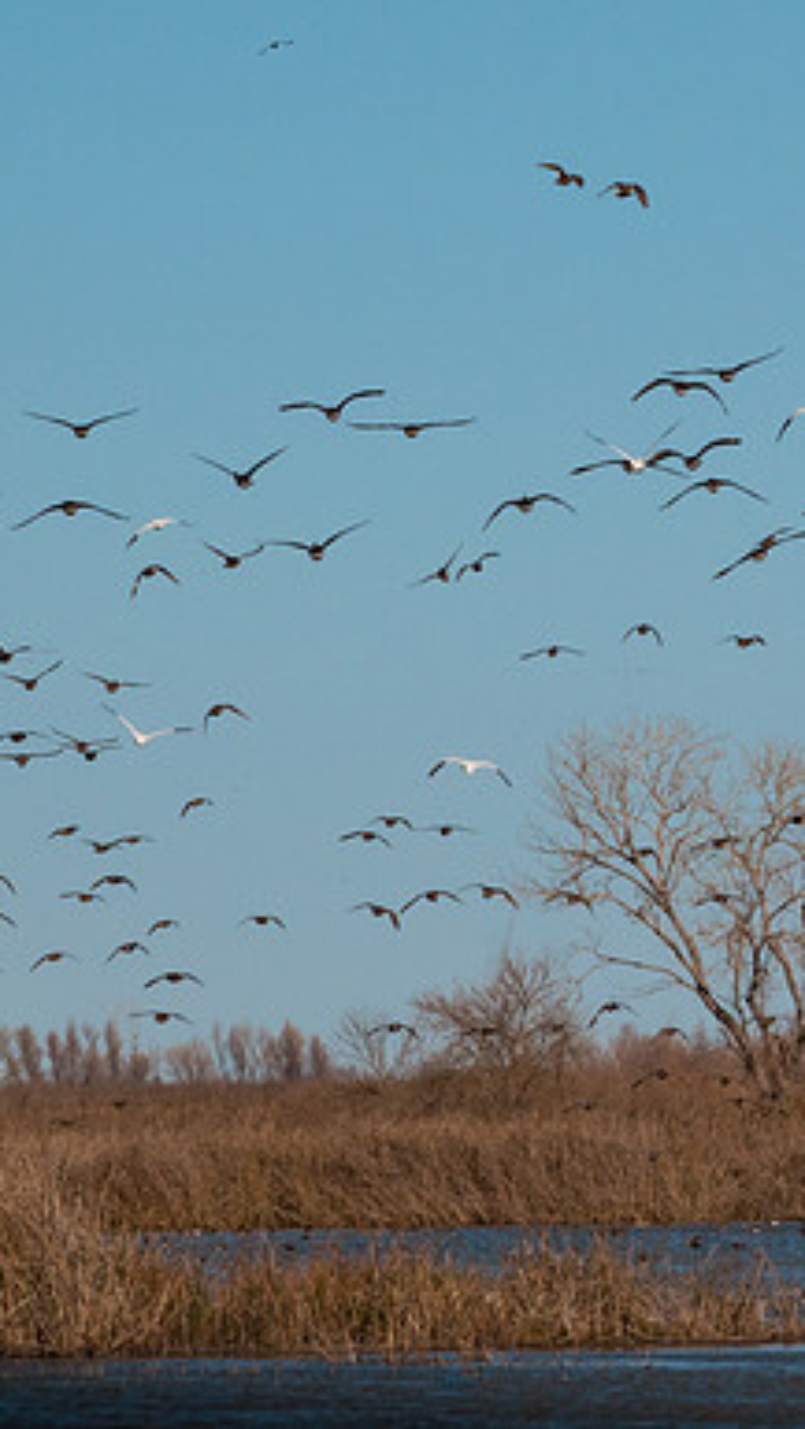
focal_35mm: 547
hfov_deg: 2.2
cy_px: 504
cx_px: 814
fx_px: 20725
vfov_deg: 3.9
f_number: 8
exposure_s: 1/1250
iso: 100
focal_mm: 93.9
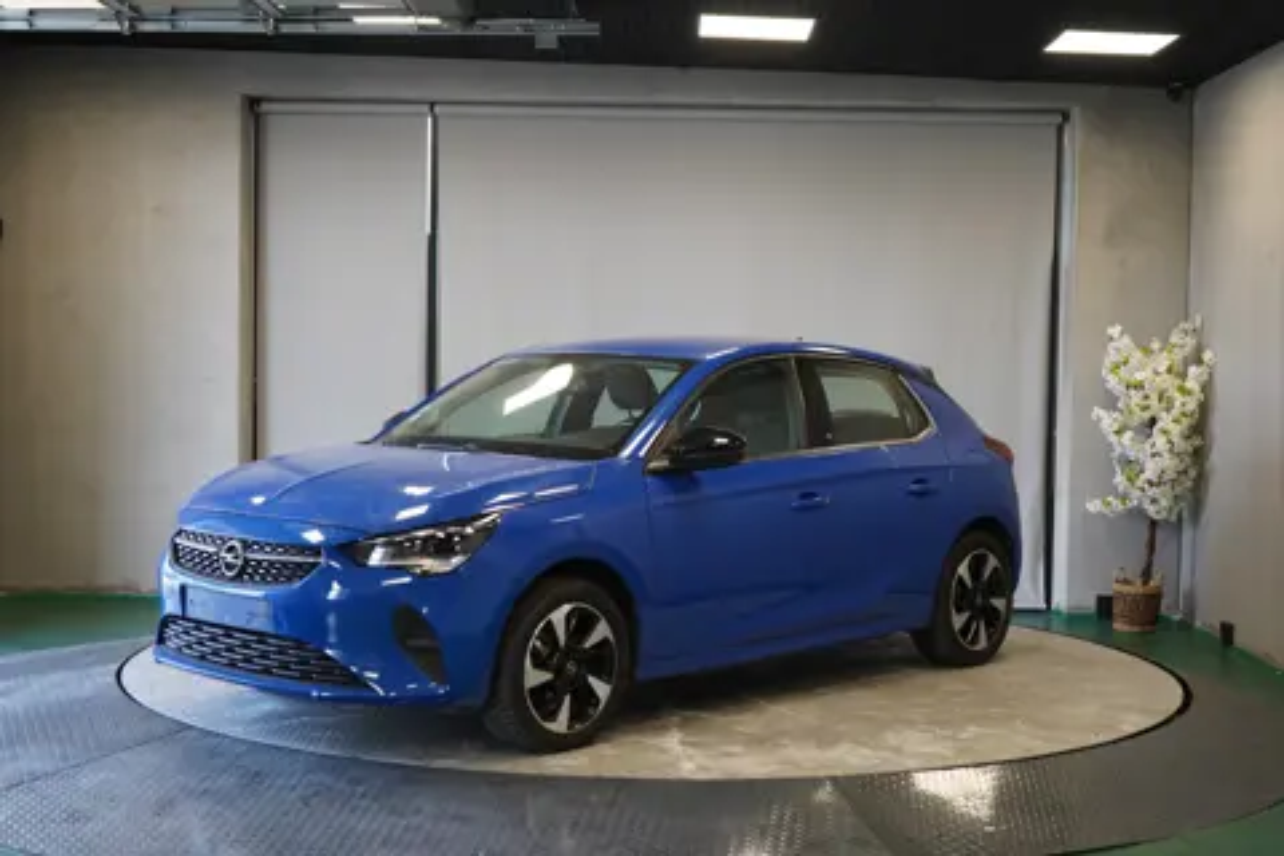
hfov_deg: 39.6
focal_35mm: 50
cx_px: 642
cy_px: 428
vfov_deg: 27.0
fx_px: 1783
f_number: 4.5
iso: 1600
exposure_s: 1/160
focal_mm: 50
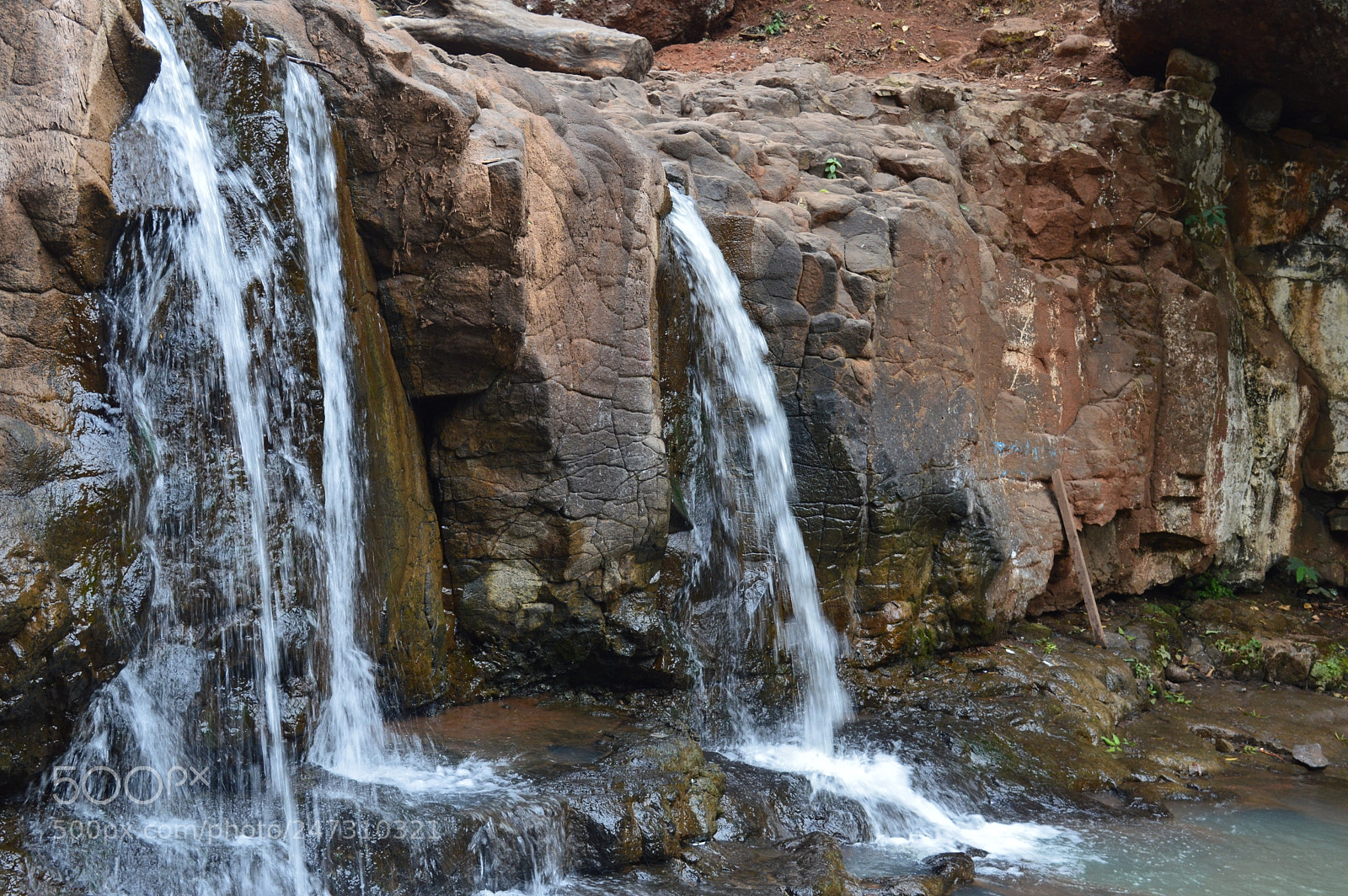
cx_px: 674
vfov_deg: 28.9
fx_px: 1740
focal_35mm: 46
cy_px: 448
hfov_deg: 42.4
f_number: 8
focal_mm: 31
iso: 400
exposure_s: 1/50
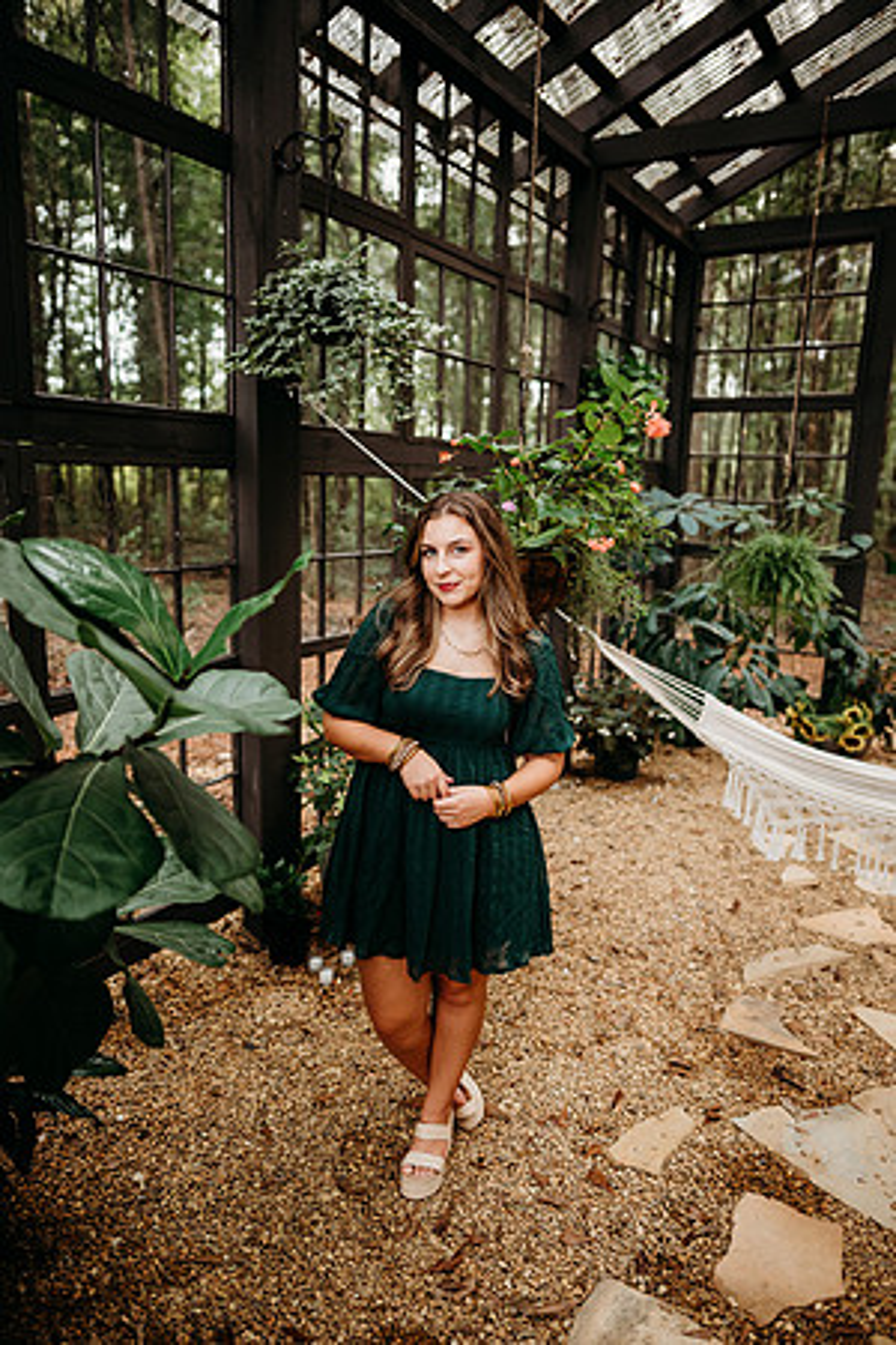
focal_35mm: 24
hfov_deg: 53.1
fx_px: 896
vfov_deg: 73.7
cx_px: 448
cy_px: 672
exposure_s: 1/320
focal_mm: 24
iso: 400
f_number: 2.2
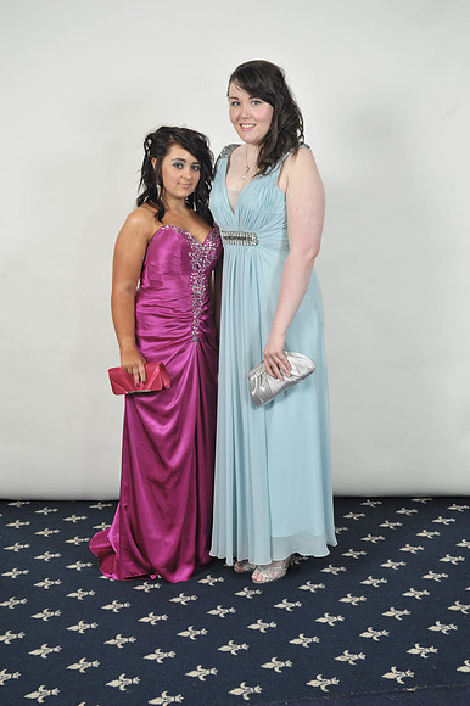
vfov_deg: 41.1
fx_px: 941
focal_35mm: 48
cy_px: 353
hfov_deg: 28.0
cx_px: 235
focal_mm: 48
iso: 1000
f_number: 7.1
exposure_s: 1/160
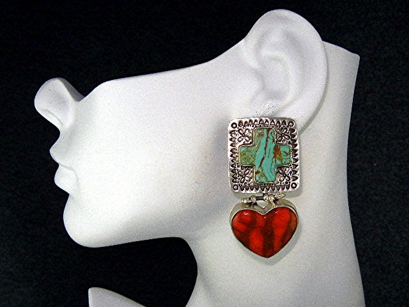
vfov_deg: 36.8
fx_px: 461
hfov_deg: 47.9
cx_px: 204
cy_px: 154
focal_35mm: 39
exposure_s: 1/50.6
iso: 230
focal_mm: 7.1
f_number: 7.4
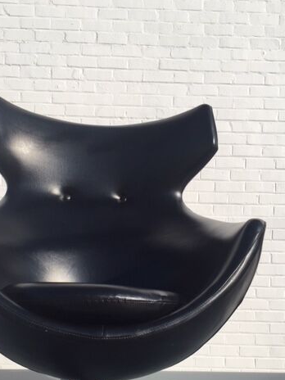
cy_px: 247
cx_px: 108
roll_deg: -0.4
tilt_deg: +0.3
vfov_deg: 46.2
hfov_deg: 35.8
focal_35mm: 40
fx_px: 439
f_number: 2.2
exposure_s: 1/2475
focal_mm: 4.15
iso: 32
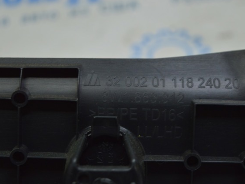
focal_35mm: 85
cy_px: 92
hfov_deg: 23.0
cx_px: 116
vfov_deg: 17.4
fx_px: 602
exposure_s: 1/40
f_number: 5.6
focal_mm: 52
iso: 400
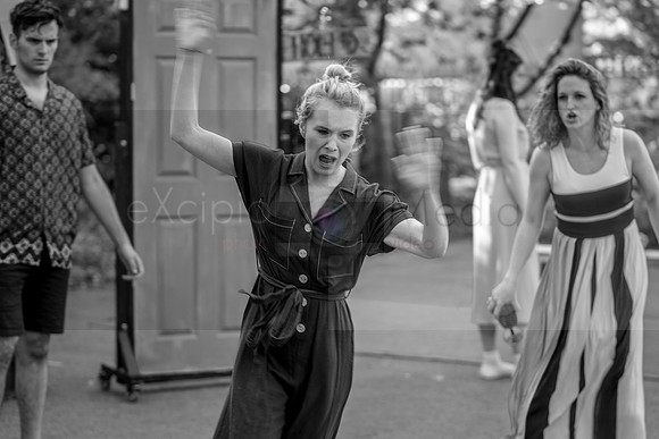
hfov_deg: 20.7
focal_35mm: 98
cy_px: 240
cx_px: 360
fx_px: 1801
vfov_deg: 13.9
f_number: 2.8
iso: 100
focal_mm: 90
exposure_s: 1/100
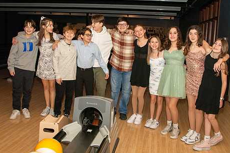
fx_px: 217
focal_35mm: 34
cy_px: 60
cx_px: 117
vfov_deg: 38.7
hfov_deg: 55.8
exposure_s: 1/160
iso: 4000
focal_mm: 18
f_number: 11
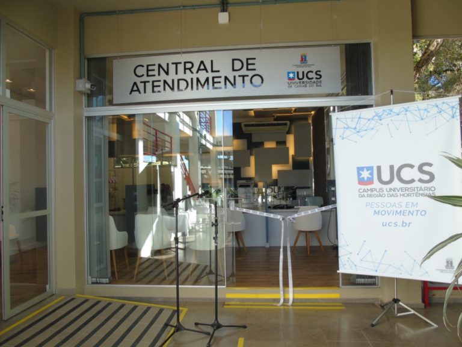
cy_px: 174
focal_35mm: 25
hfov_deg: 69.4
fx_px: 334
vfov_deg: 54.9
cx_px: 231
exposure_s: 1/80
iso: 80
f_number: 3.4
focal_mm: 4.4
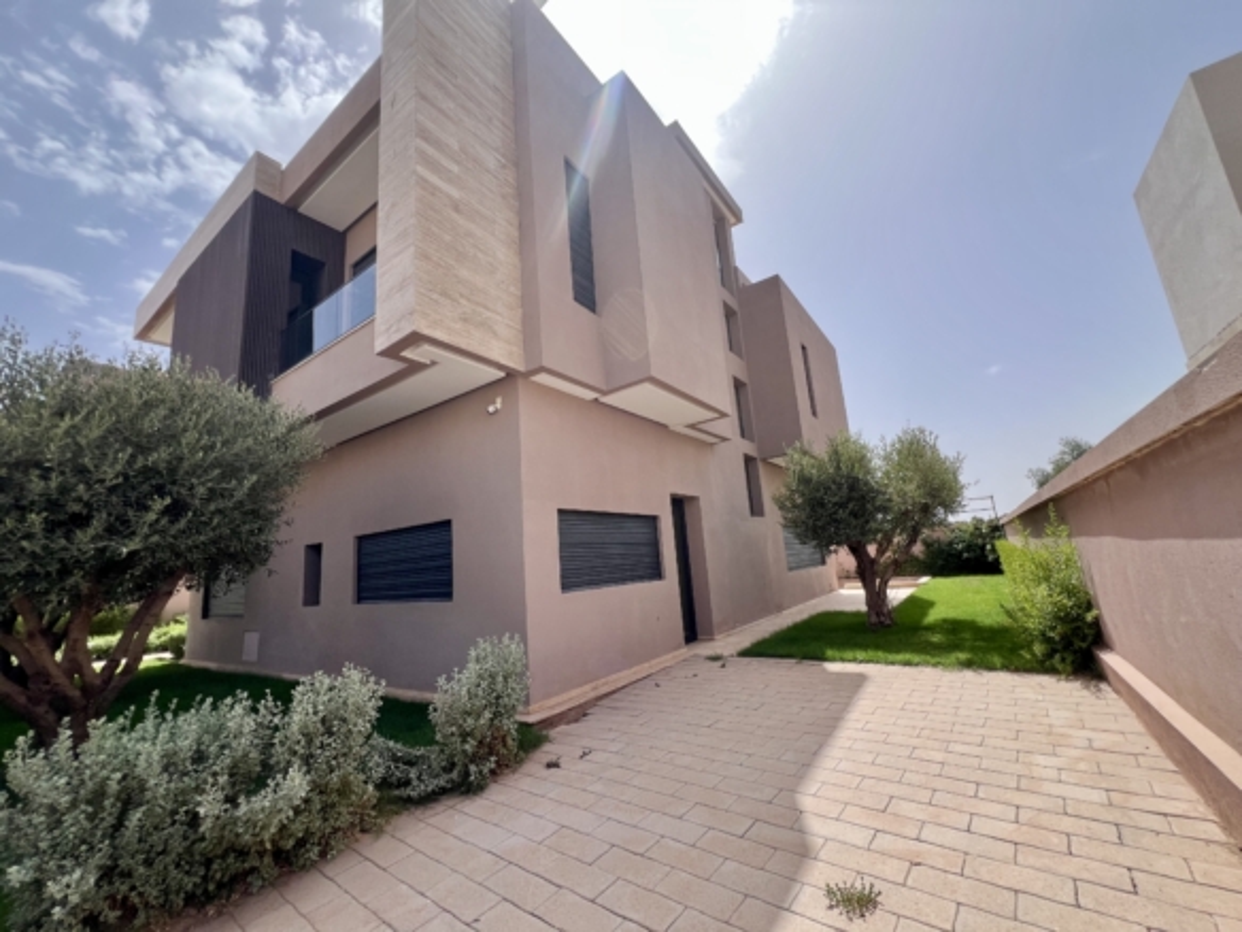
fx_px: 466
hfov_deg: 106.2
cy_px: 466
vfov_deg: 89.9
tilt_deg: +10.7
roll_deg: +4.1
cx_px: 621
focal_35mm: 13
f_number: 1.8
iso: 32
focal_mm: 1.57
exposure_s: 1/821
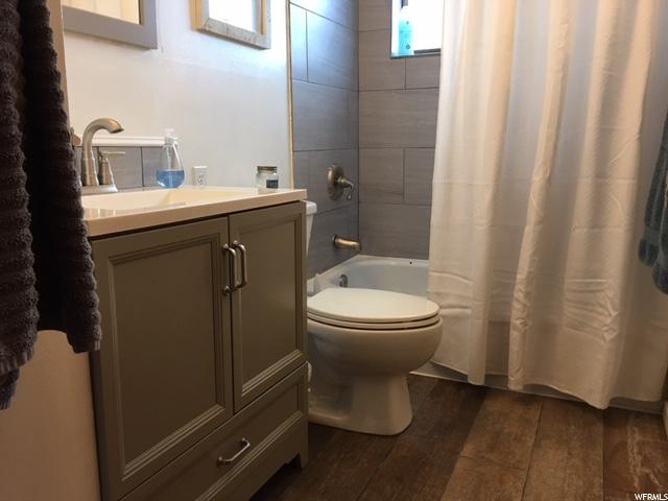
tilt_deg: -10.0
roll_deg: -0.2
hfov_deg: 61.7
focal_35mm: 29
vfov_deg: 48.2
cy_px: 250
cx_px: 334
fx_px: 560
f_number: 2.2
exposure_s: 1/15
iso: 40
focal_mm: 4.15
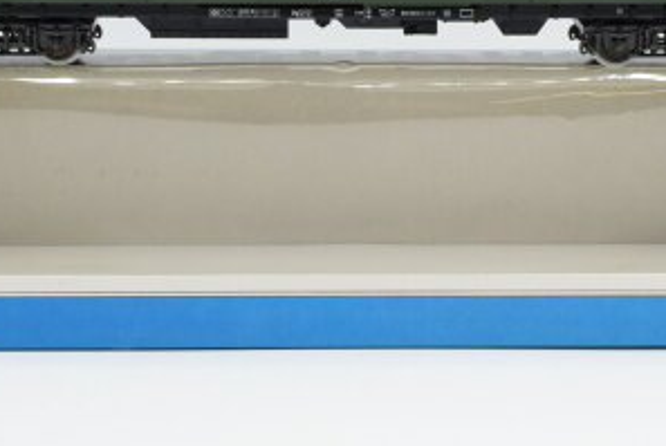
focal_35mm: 106
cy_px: 57
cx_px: 354
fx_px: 1964
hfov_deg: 19.2
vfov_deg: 12.9
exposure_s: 1/200
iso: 400
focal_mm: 35
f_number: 8
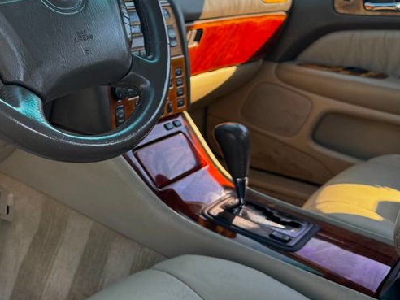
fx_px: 578
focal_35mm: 50
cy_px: 99
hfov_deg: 36.0
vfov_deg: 28.9
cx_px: 45
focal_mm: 6.76
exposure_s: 1/340
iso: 80
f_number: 1.78
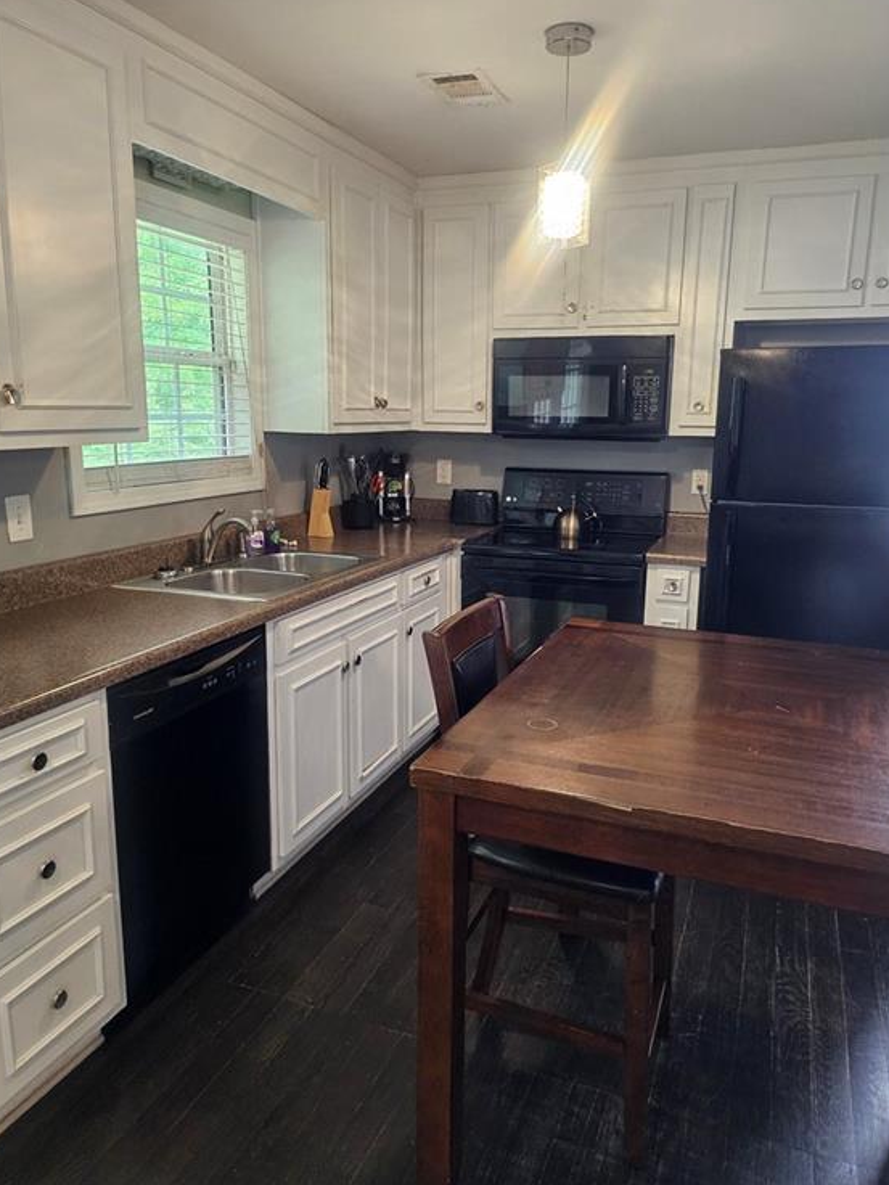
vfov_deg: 69.4
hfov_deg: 54.9
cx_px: 442
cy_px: 597
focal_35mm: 25
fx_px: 856
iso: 1000
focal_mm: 5
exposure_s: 1/120
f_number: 1.8
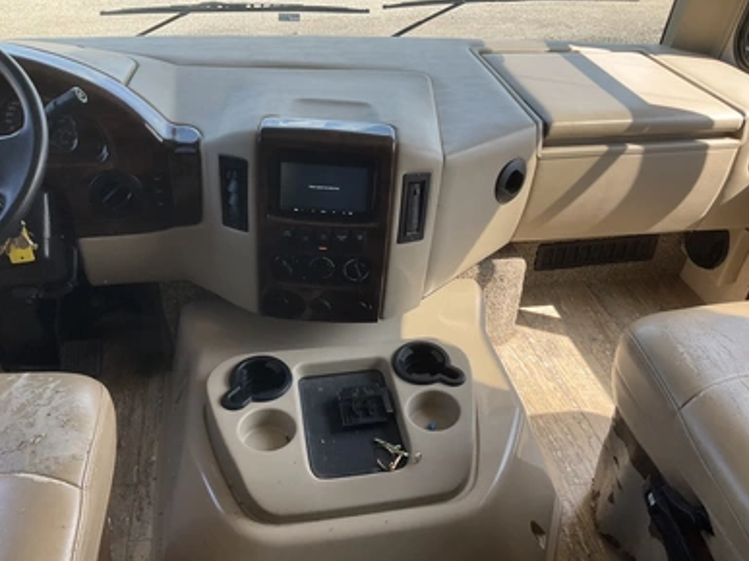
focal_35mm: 30
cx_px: 381
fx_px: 649
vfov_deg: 46.8
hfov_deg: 60.0
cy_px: 280
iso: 20
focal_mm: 3
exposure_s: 1/155
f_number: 1.8
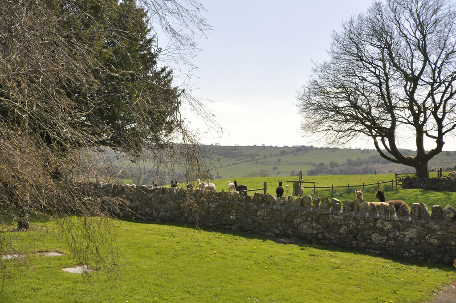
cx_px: 228
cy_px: 152
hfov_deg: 53.2
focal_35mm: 36
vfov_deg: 36.8
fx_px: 455
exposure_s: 1/200
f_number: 13
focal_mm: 24
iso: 200
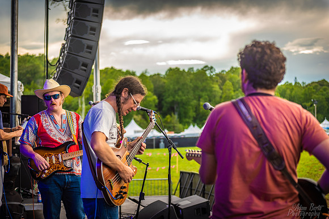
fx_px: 640
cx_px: 164
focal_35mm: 70
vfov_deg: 19.5
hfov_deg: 28.8
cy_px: 110
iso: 100
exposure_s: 1/500
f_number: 2.8
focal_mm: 70
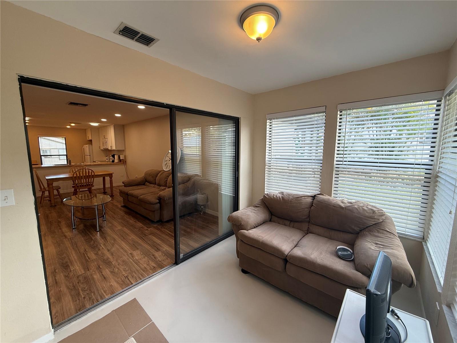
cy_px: 172
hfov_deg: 102.1
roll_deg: +0.1
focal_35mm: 14
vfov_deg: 85.7
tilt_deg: -7.1
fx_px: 185
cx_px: 228
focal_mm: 2.22
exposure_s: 1/120
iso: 80
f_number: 2.2
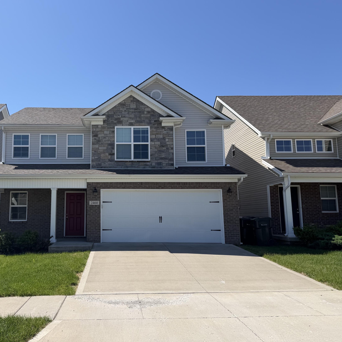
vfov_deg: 55.6
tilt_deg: +6.8
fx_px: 324
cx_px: 111
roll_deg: +1.2
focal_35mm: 29
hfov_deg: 54.4
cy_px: 173
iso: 80
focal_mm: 6.76
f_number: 1.78
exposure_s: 1/4975
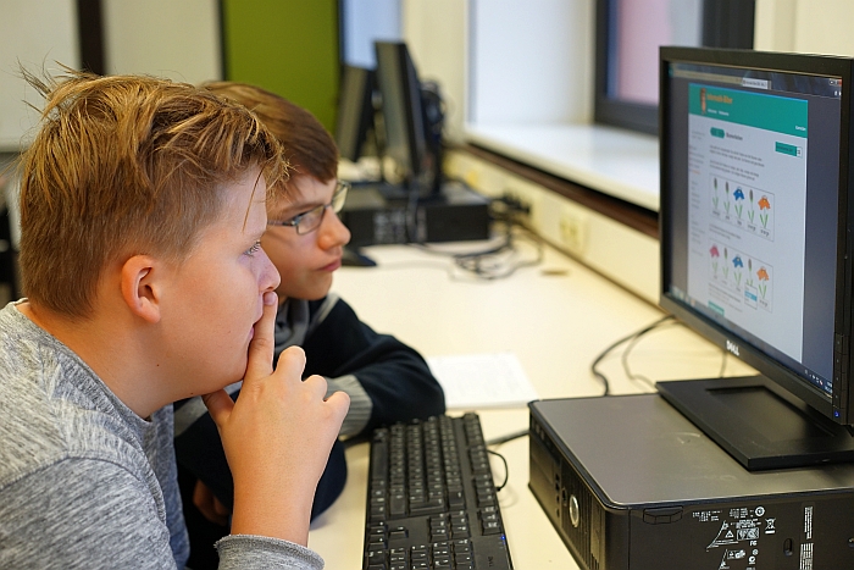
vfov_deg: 27.0
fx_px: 1186
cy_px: 285
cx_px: 427
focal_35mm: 50
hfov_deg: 39.6
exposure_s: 1/60
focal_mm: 50
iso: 640
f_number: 4
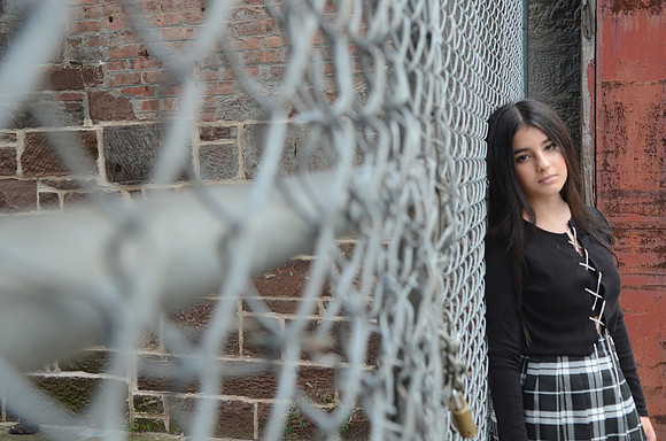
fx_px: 720
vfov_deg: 34.1
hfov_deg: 49.6
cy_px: 220
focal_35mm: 39
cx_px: 333
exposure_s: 1/100
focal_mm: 26
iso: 640
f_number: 4.5
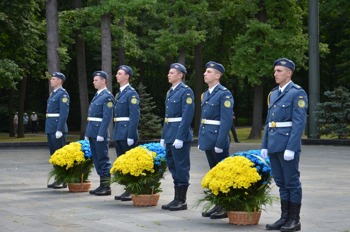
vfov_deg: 15.6
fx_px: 844
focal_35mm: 87
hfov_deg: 23.4
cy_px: 116
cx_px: 175
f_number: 6.3
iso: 640
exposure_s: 1/640
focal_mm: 58
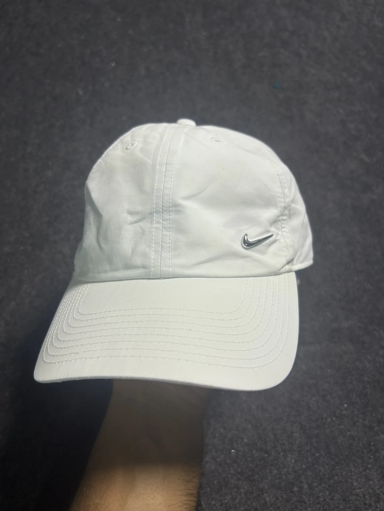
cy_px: 256
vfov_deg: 67.3
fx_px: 385
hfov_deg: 53.1
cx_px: 192
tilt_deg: -49.5
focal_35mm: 26
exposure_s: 1/100
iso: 50
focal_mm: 5.7
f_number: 1.5
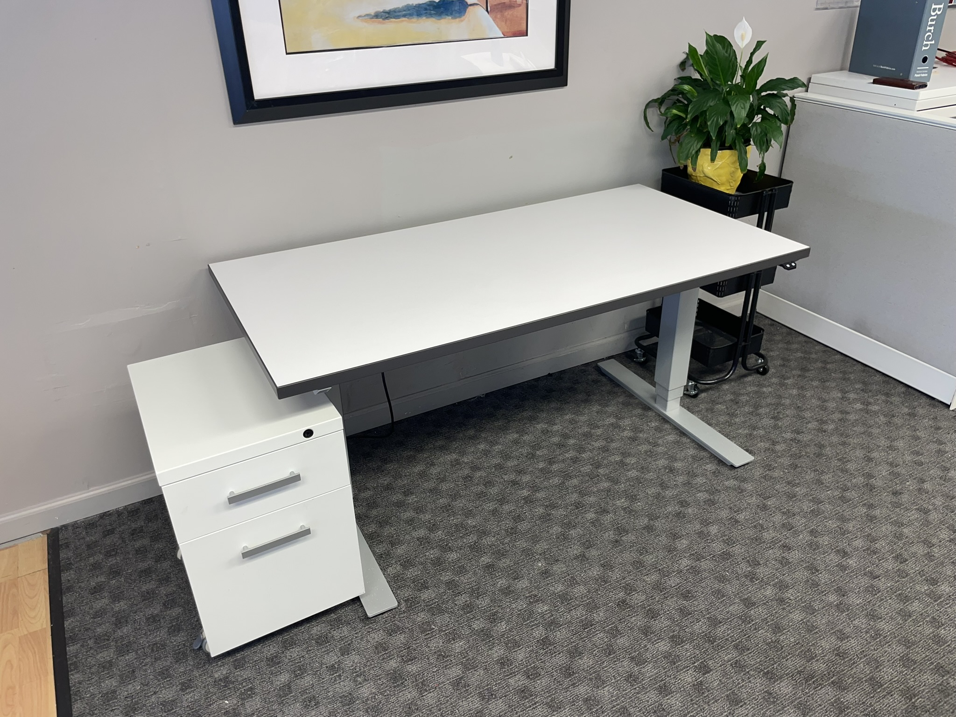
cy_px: 358
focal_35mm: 26
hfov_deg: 67.3
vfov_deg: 53.1
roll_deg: +1.8
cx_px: 478
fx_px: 718
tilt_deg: -28.2
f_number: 1.6
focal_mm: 4.2
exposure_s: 1/24
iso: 32
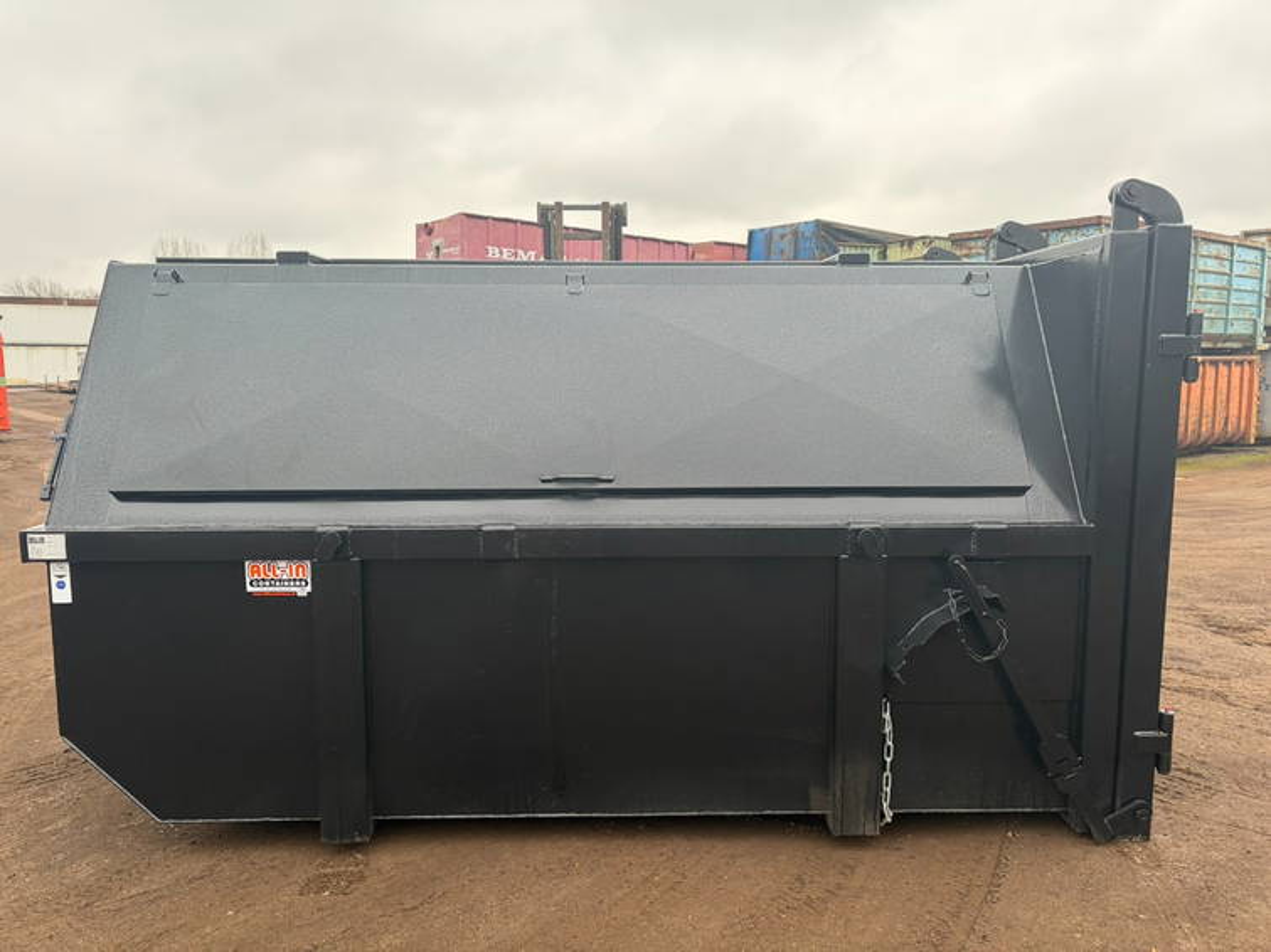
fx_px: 954
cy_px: 476
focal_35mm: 26
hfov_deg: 67.3
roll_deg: +0.7
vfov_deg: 53.1
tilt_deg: -6.3
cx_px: 636
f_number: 1.6
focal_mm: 5.96
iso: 50
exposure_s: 1/422
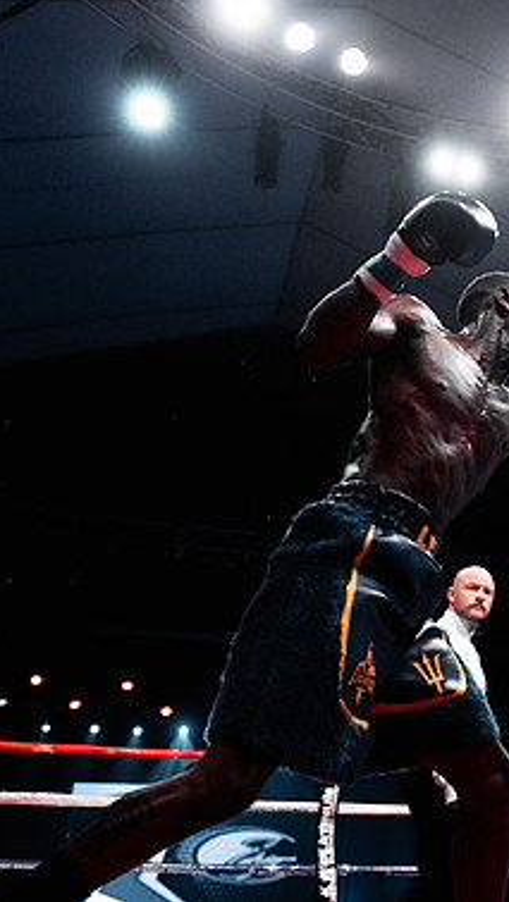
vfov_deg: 45.5
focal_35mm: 45
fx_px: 1078
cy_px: 443
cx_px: 571
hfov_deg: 24.6
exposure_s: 1/1000
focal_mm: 28
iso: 4000
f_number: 2.8
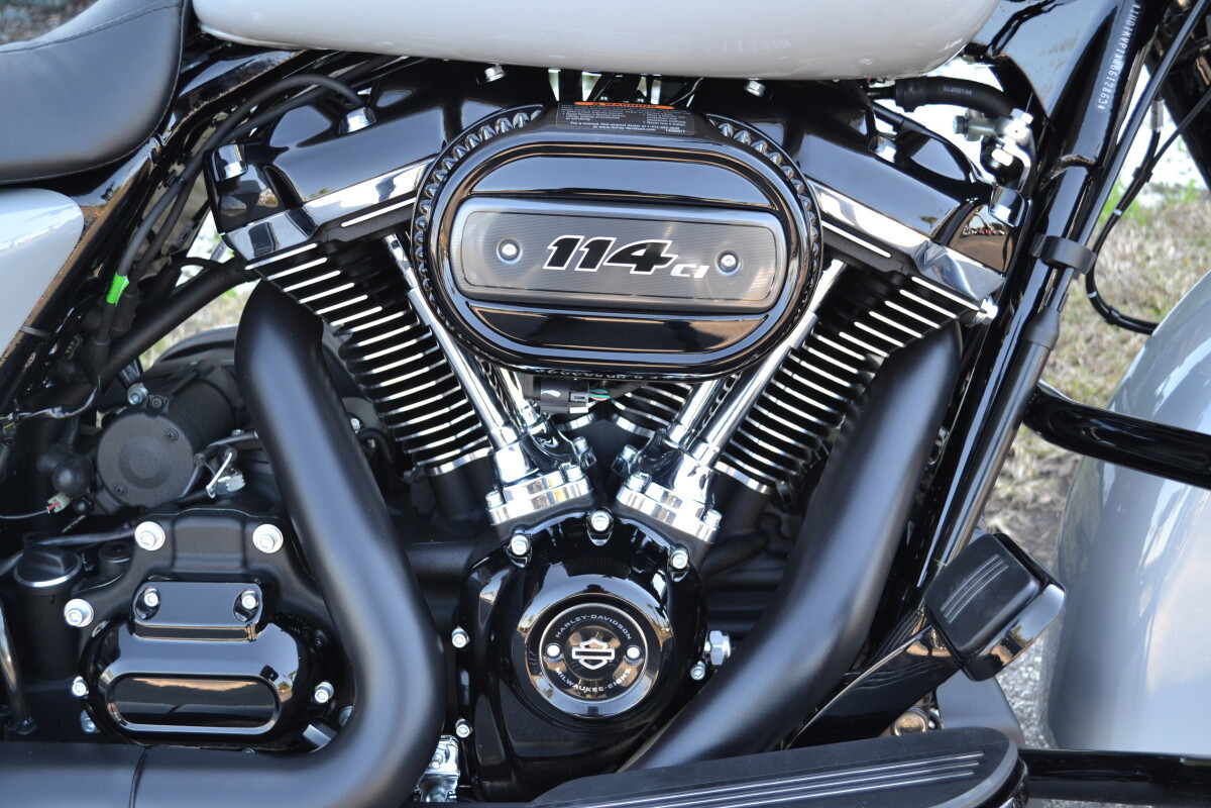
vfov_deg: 34.2
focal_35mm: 39
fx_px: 1312
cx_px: 606
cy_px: 404
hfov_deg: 49.6
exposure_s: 1/100
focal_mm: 26
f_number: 5
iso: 400
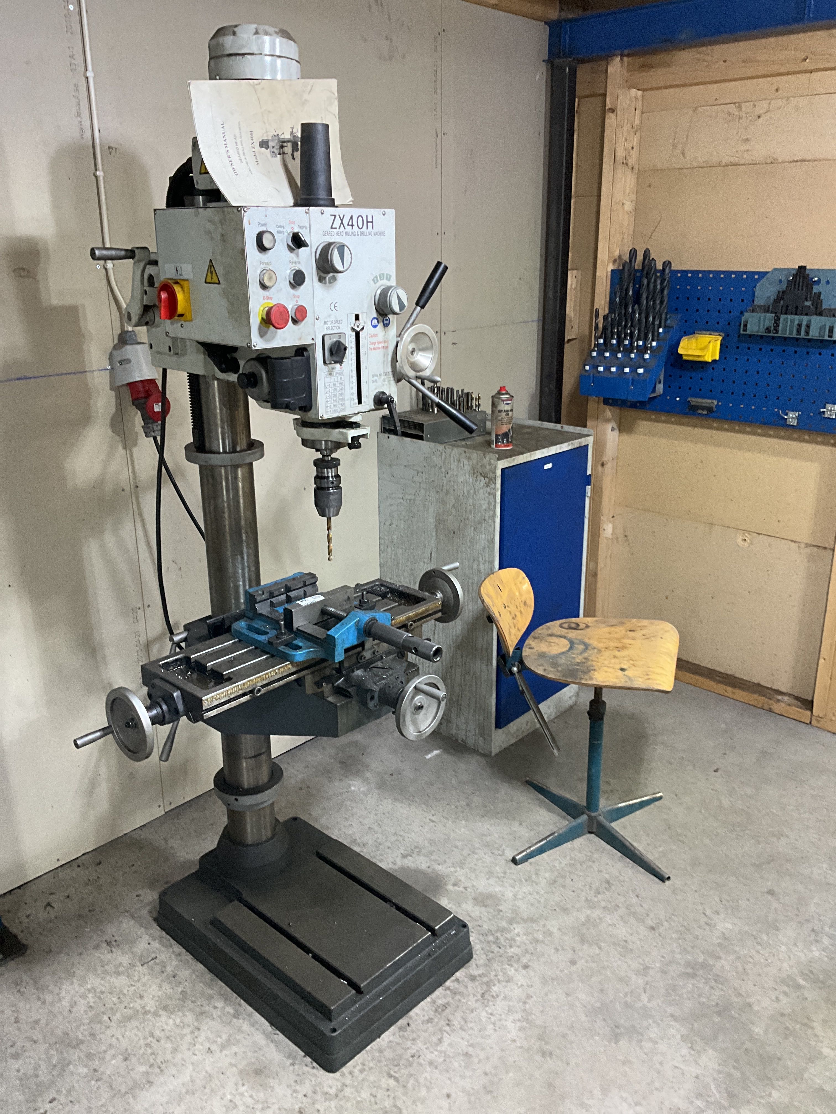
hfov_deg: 48.2
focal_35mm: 29
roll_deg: +0.0
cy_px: 557
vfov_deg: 61.7
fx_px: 934
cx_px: 418
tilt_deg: -18.9
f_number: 1.8
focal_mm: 3
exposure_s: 1/60
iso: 200
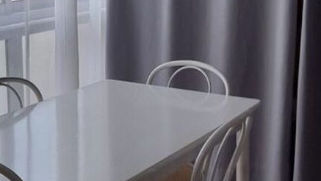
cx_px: 164
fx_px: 707
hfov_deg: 25.6
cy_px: 51
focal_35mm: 83
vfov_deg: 14.5
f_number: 2
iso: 125
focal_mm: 4.6
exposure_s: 1/50
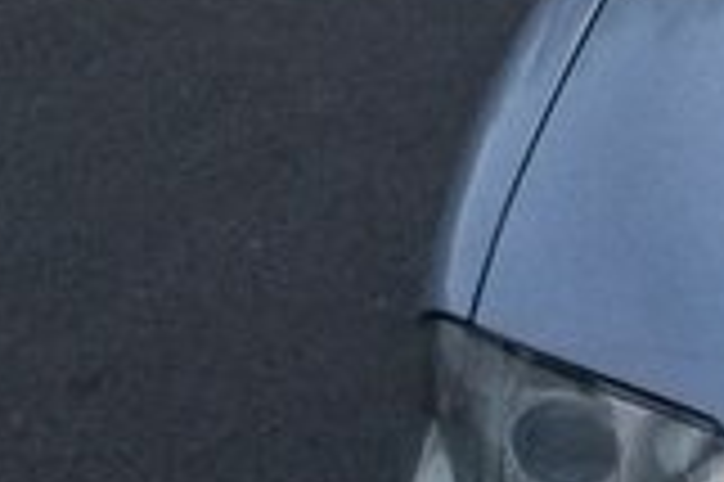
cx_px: 1412
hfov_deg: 14.1
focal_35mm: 124
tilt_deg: -23.6
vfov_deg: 11.0
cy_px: 110
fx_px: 2491
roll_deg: +0.3
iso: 160
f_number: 2.2
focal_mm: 4.15
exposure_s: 1/33
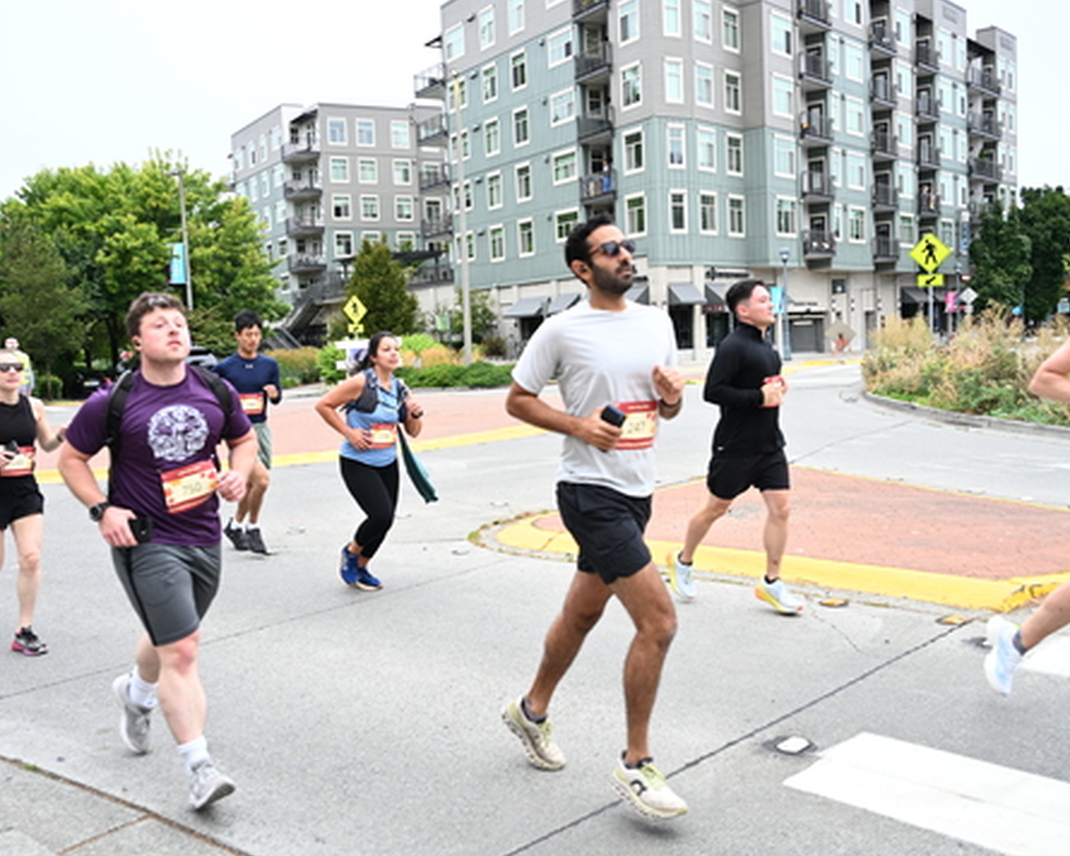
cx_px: 529
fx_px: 1158
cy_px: 424
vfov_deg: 40.6
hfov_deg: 49.6
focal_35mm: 37
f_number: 4
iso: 2000
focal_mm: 31.5
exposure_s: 1/800
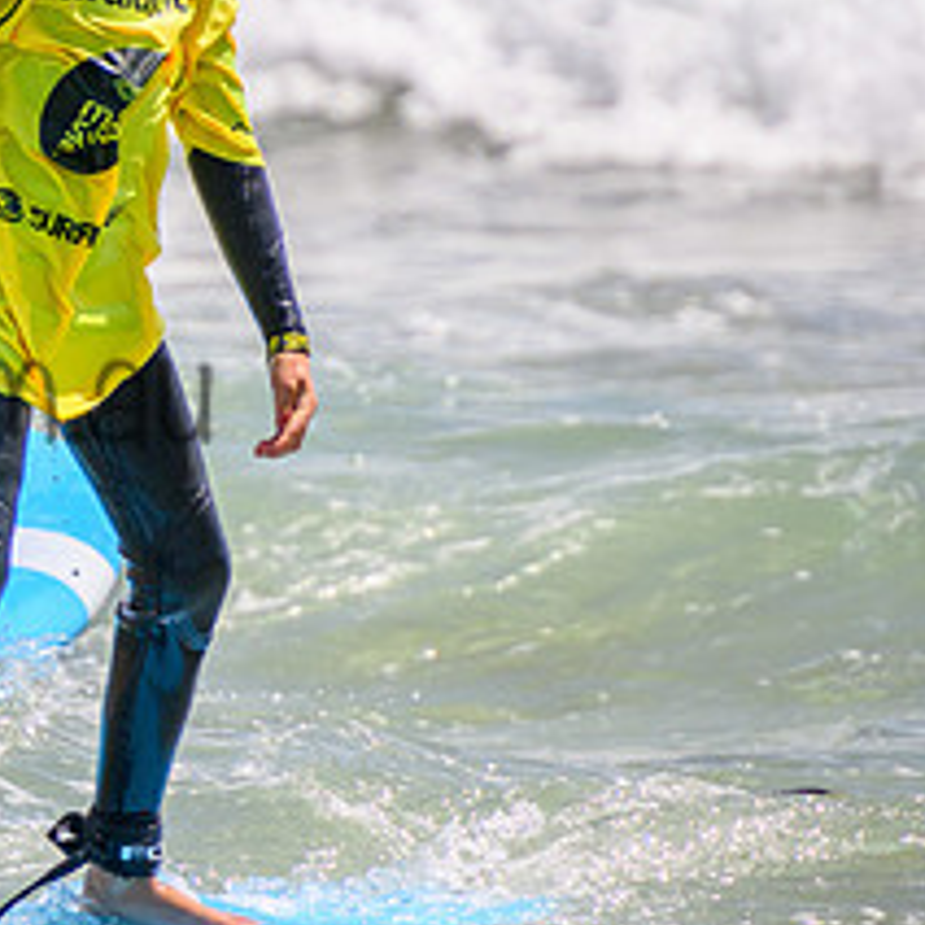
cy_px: 387
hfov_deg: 1.5
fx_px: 34525
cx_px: -537
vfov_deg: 1.5
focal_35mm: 1142
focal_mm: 400
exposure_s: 1/2000
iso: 250
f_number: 5.6
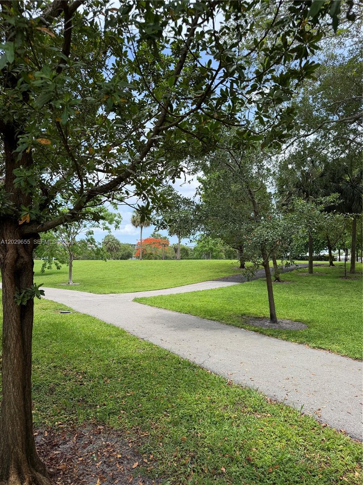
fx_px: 336
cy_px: 242
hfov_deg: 56.8
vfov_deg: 71.6
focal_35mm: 24
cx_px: 182
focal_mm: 6.76
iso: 100
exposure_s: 1/2232
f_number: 1.78
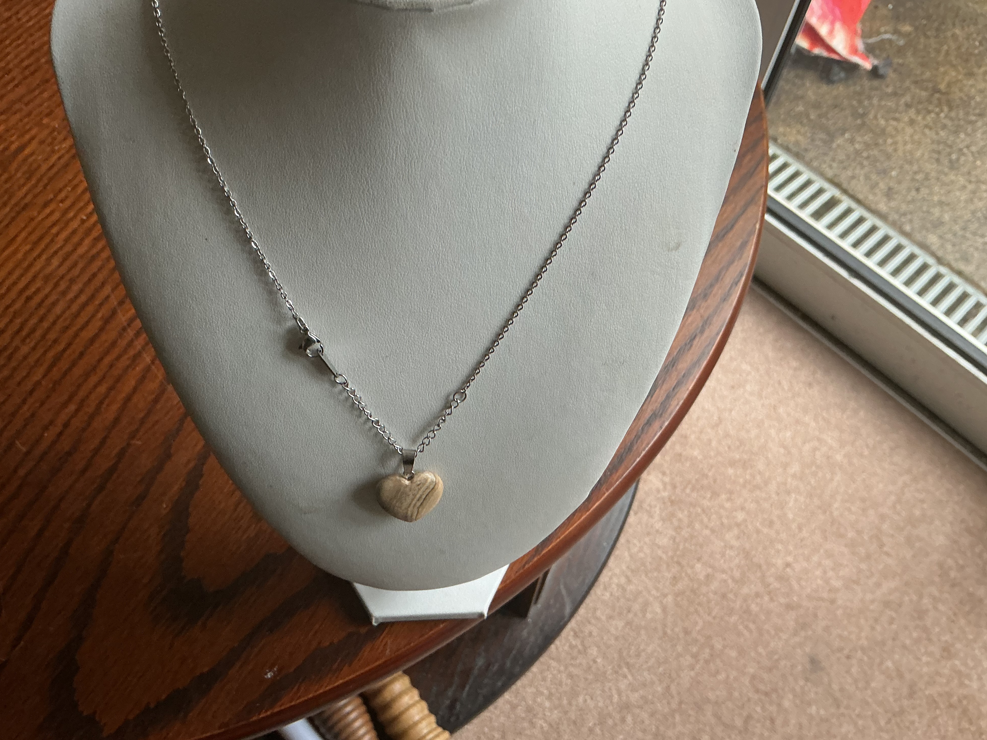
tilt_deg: -60.7
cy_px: 377
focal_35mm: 30
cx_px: 480
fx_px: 855
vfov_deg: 46.8
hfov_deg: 60.0
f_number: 1.8
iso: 125
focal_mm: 3
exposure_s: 1/50
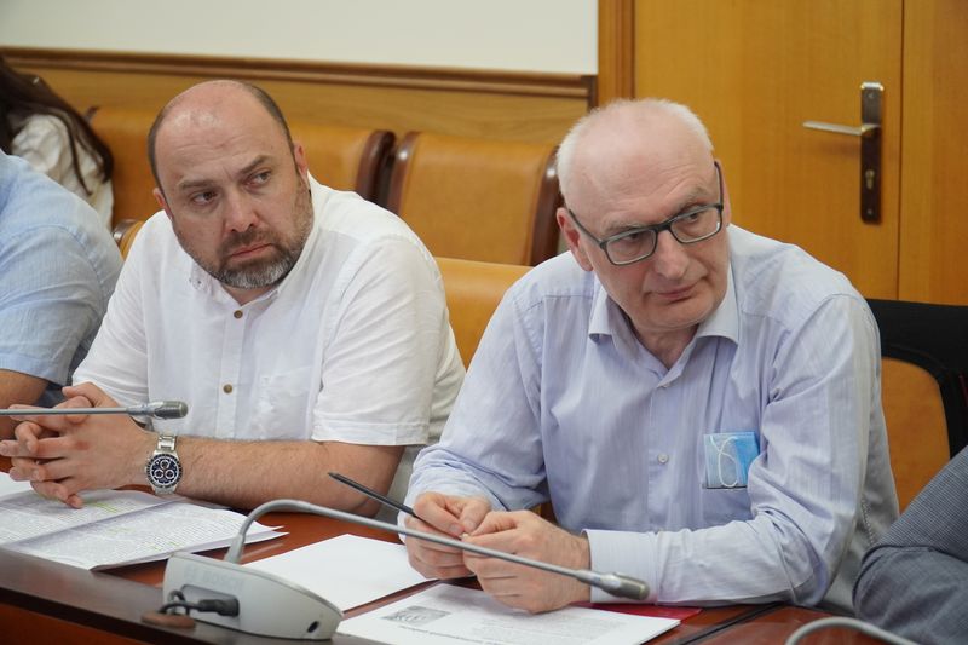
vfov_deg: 16.8
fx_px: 2177
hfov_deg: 25.1
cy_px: 322
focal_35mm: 81
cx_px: 484
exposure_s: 1/160
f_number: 4
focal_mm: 54
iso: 1600
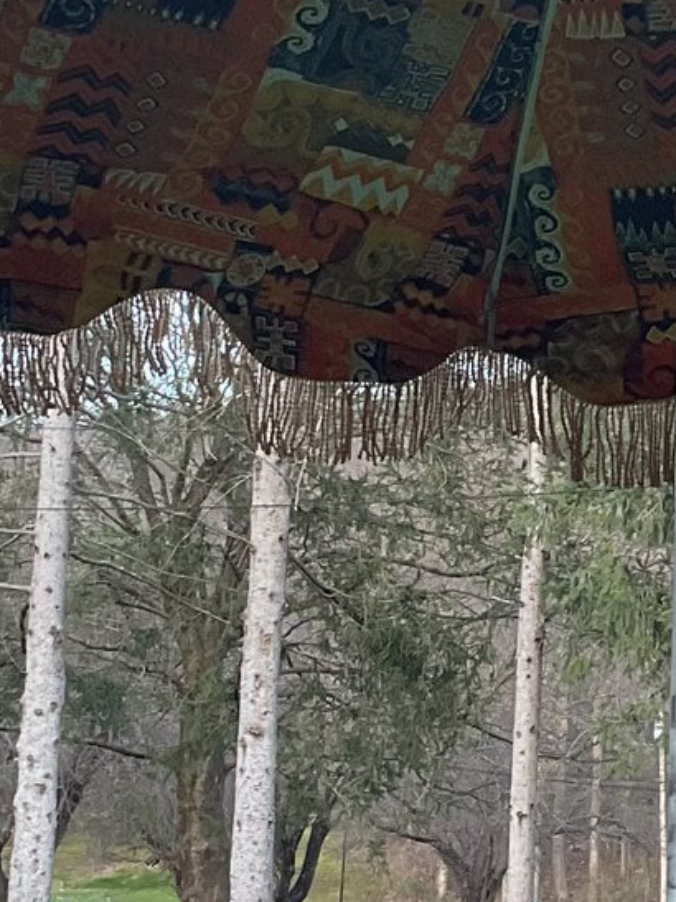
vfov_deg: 18.4
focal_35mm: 106
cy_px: 727
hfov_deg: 13.8
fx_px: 2761
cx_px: 599
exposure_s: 1/60
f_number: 1.8
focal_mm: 3
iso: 64
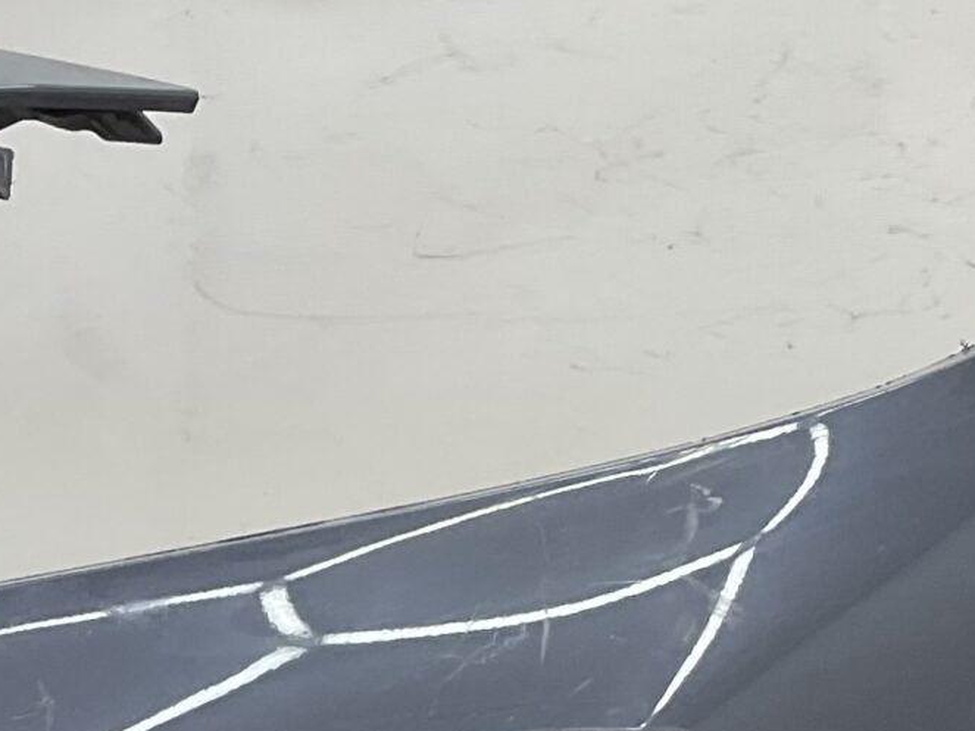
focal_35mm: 112
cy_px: 1047
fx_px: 3154
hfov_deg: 17.4
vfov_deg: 12.6
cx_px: 146
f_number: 1.8
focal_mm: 3
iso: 32
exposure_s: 1/100
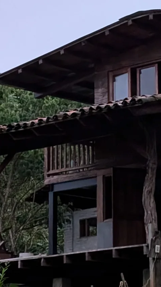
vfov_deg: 14.2
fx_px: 1146
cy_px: 167
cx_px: 168
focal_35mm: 151
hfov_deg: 8.0
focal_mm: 6.9
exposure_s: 1/23.8
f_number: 1.68
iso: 255
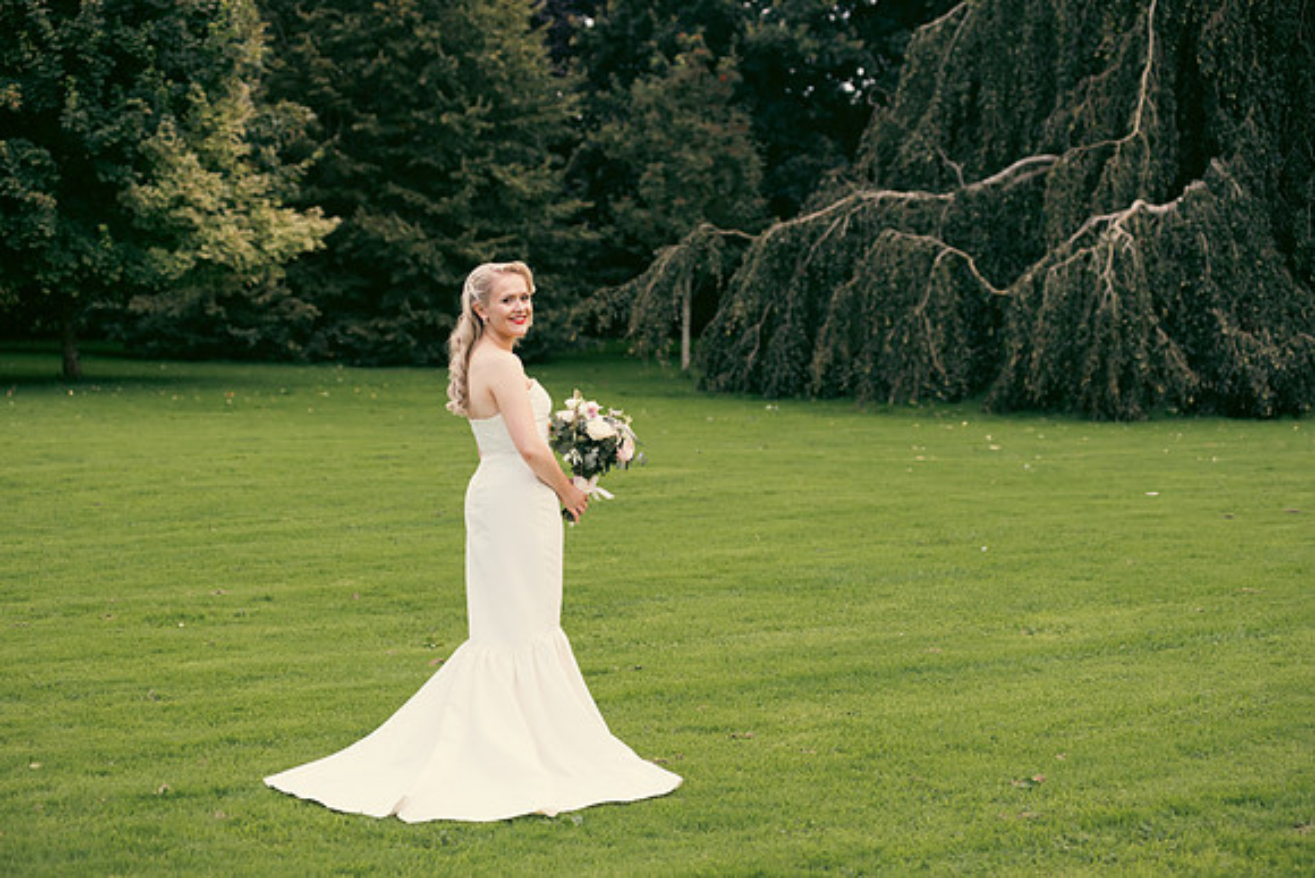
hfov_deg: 25.4
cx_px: 658
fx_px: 2923
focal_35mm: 80
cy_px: 439
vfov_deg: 17.1
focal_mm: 80
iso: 160
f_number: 3.5
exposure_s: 1/320
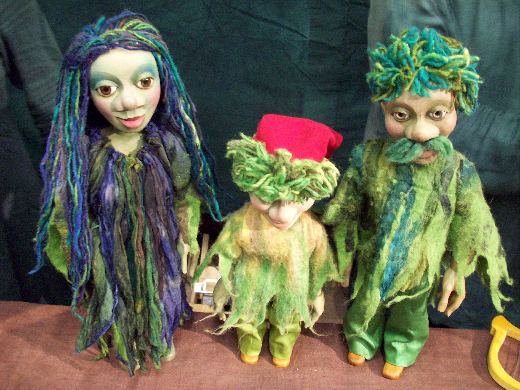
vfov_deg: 38.7
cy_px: 195
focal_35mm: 37
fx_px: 556
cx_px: 260
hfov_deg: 50.1
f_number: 2.8
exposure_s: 1/8
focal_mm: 6.2
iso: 176
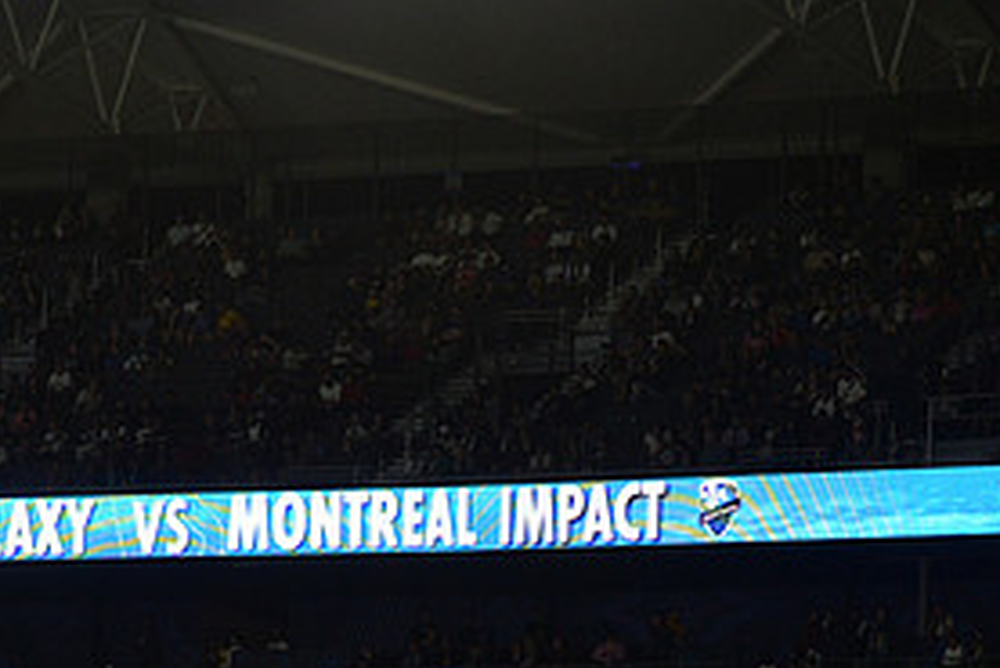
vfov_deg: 4.9
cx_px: 440
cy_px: 515
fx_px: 7865
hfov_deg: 7.3
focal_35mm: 283
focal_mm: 135
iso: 1600
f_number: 2.8
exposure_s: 1/3200
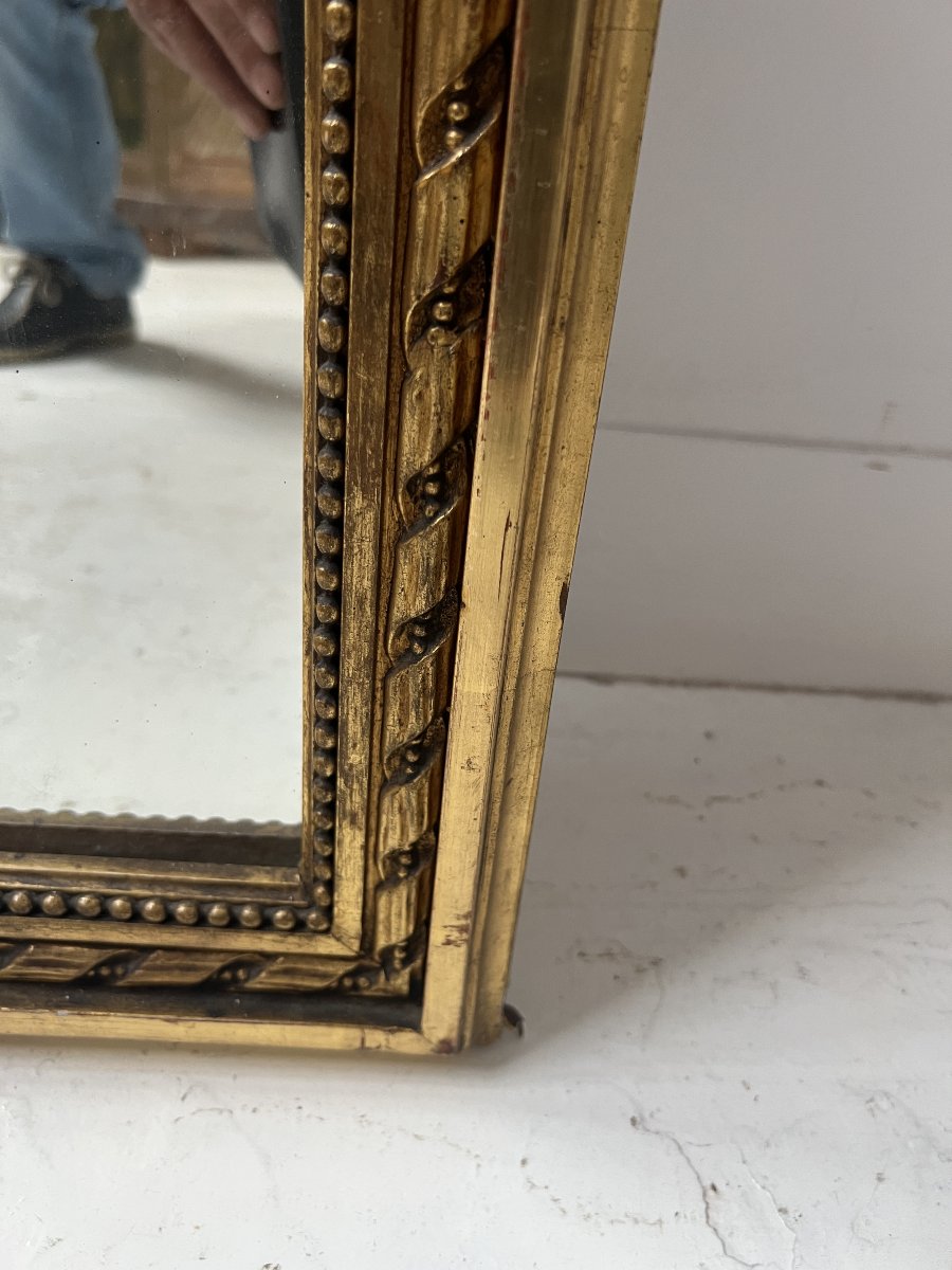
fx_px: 953
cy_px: 635
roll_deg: -8.0
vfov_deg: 67.3
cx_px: 476
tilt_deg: -36.0
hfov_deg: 53.1
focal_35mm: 26
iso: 125
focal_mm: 5.7
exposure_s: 1/80
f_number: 1.5
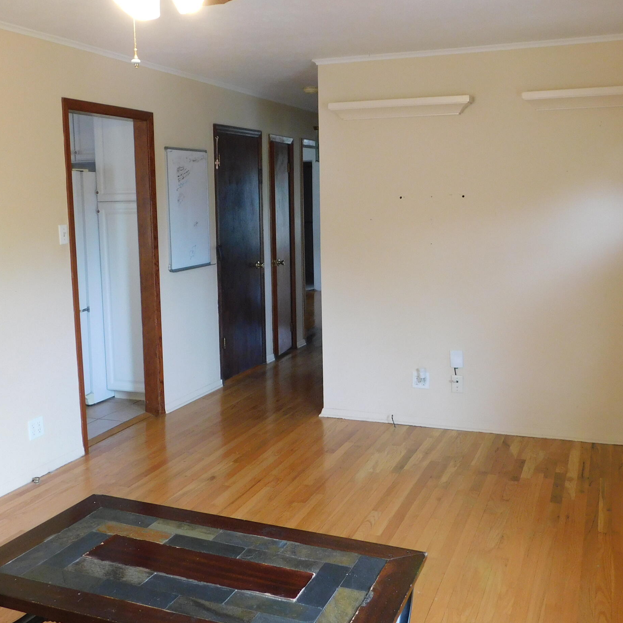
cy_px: 297
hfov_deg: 46.0
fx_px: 733
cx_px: 298
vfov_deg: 46.0
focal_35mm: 36
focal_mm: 4.5
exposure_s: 1/30
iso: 220
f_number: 3.1
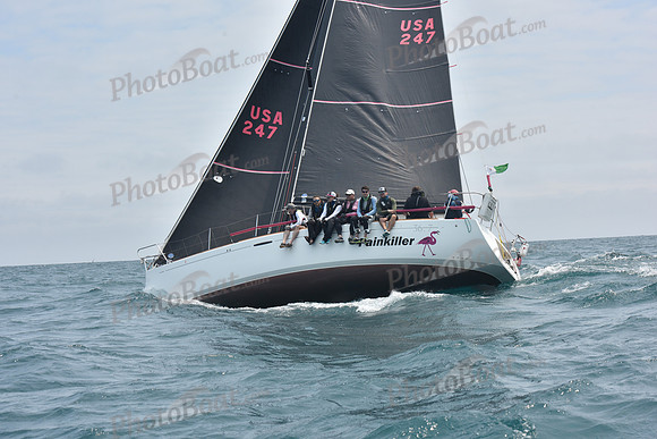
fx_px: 1278
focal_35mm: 70
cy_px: 220
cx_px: 328
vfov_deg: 19.5
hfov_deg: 28.8
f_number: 10
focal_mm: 70
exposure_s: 1/800
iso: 250
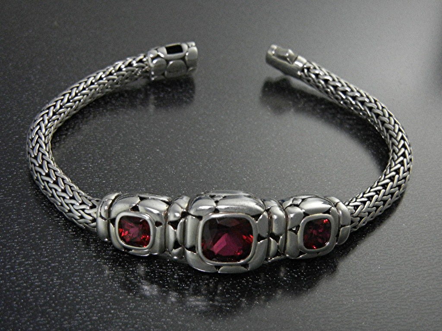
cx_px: 221
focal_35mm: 59
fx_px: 753
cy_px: 166
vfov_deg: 24.8
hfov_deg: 32.7
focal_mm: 10.6
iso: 800
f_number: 8
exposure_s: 1/30
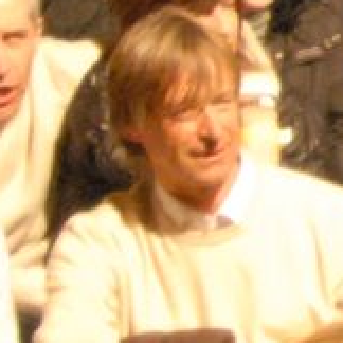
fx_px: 3397
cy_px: -71
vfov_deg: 5.8
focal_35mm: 303
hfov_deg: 5.3
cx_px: 1179
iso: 1600
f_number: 3.5
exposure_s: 1/40
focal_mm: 24
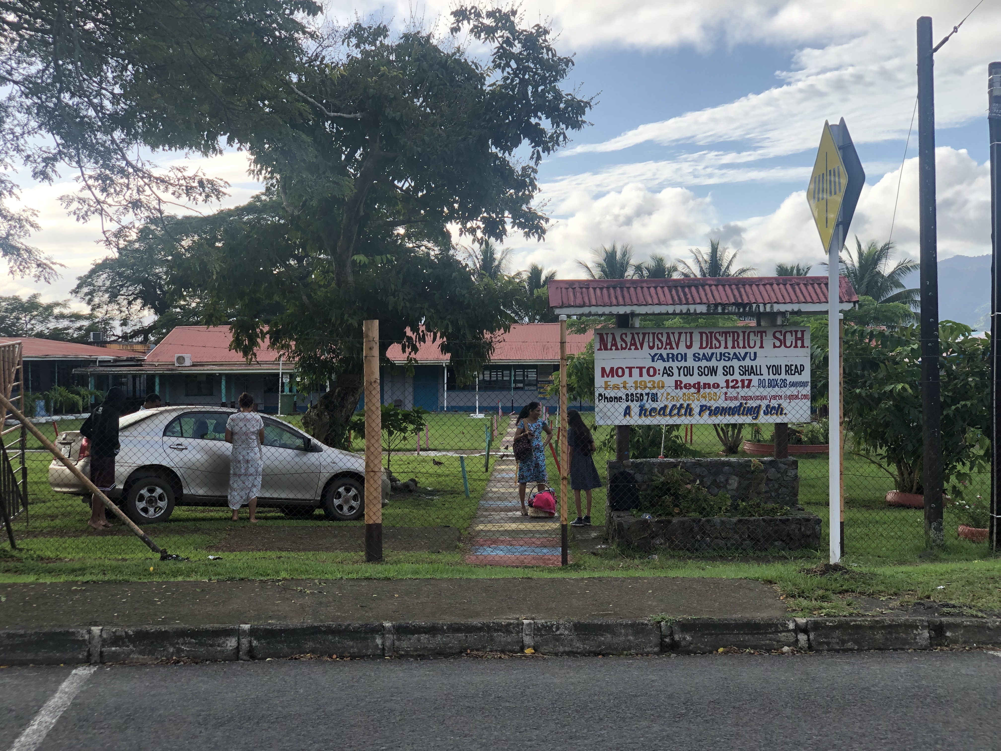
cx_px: 500
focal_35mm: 52
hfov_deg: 36.8
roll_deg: -0.1
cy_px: 376
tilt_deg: +0.8
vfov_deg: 28.0
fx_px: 1504
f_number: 2.4
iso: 16
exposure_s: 1/384
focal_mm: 6
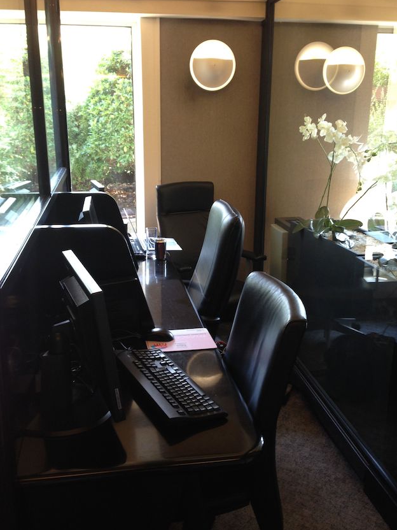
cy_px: 280
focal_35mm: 37
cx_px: 192
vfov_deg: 50.1
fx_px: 566
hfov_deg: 38.7
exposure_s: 1/20
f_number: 2.4
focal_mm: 4.12
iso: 64
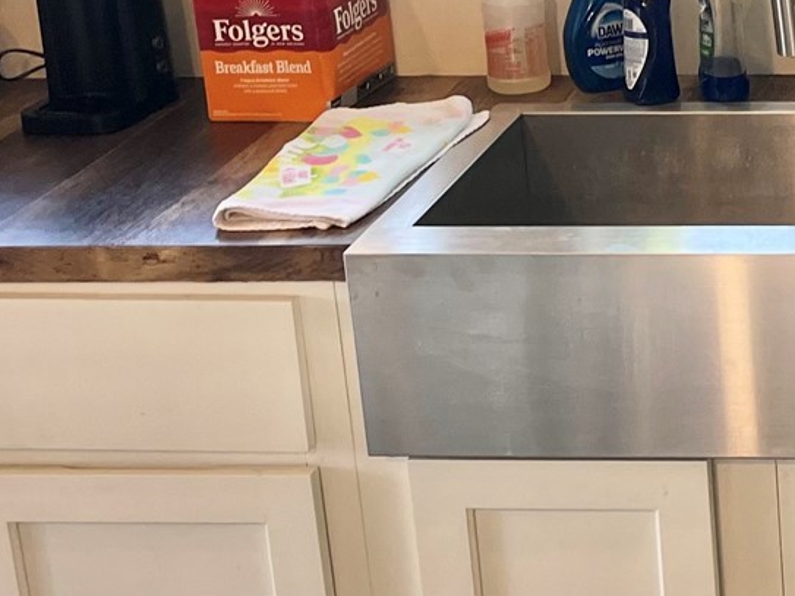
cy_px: 86
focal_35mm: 92
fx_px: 2112
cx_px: 938
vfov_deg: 15.9
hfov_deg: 20.1
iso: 80
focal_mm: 5.1
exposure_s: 1/120
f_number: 1.6
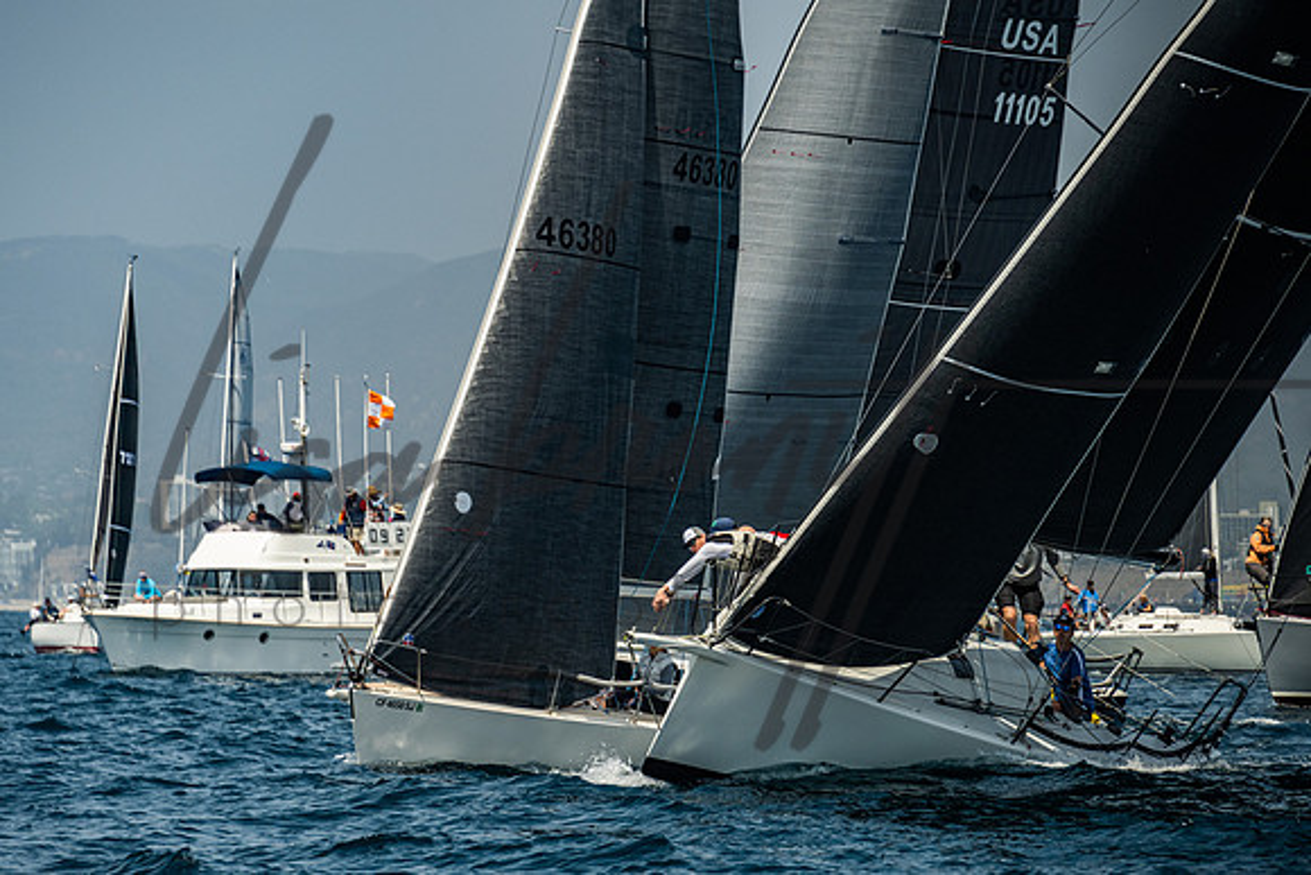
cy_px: 488
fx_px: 8895
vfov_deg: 5.6
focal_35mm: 244
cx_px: 532
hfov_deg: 8.4
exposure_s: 1/1250
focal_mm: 200
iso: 320
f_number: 6.3
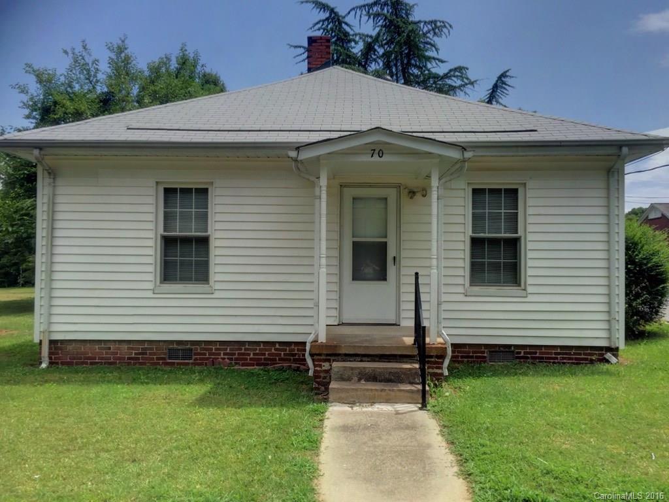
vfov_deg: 48.2
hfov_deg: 61.7
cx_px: 334
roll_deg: -1.5
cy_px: 251
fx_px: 560
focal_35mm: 29
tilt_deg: +1.9
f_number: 2.2
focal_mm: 4.15
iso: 32
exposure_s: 1/1980
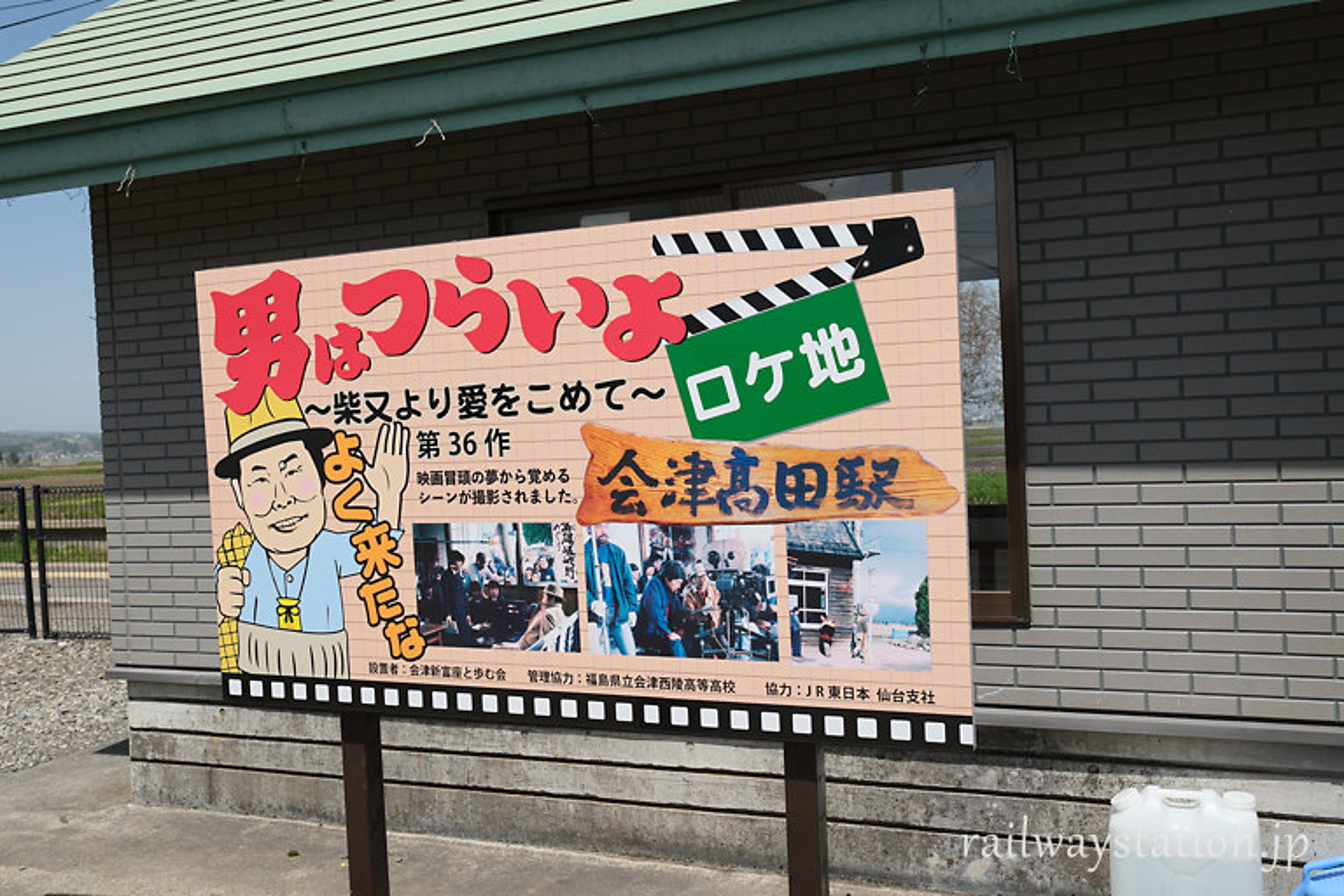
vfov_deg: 43.6
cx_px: 672
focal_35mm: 30
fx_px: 1120
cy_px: 448
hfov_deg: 61.9
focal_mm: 19.9
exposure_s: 1/1300
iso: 250
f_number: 5.6
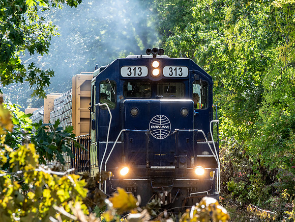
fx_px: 2926
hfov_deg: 5.8
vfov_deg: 4.3
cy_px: 110
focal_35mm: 343
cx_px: 172
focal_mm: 200
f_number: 13
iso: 320
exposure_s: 1/80
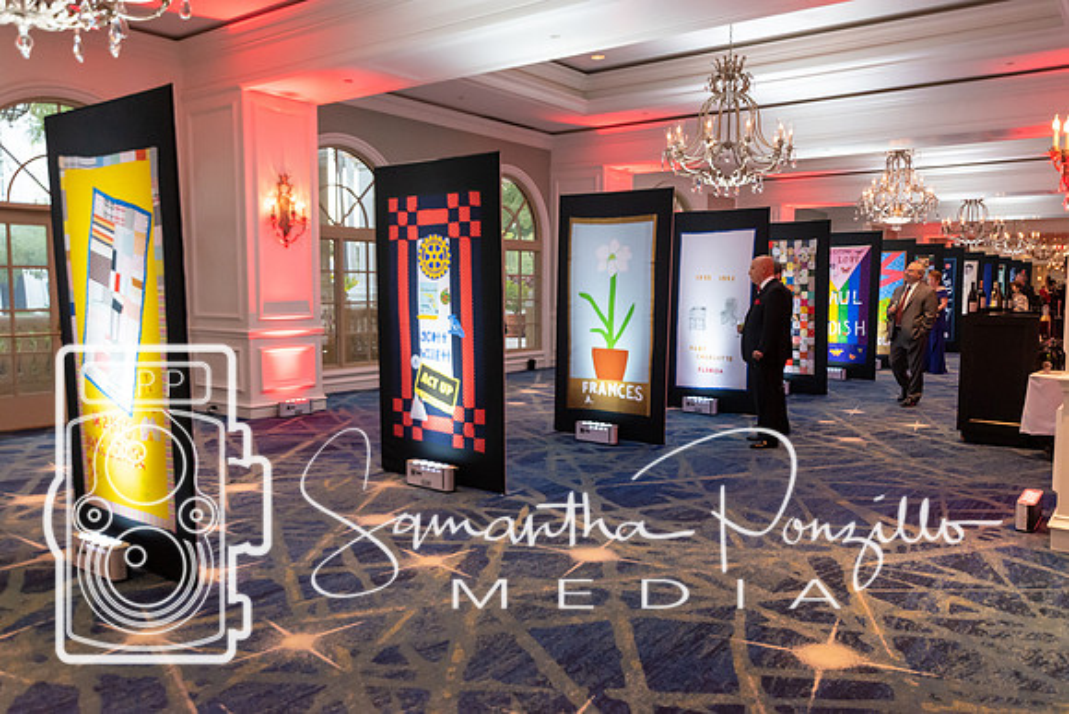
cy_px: 357
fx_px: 814
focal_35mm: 27
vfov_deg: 47.3
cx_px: 534
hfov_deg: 66.6
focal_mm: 18
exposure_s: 1/60
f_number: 3.5
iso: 1250
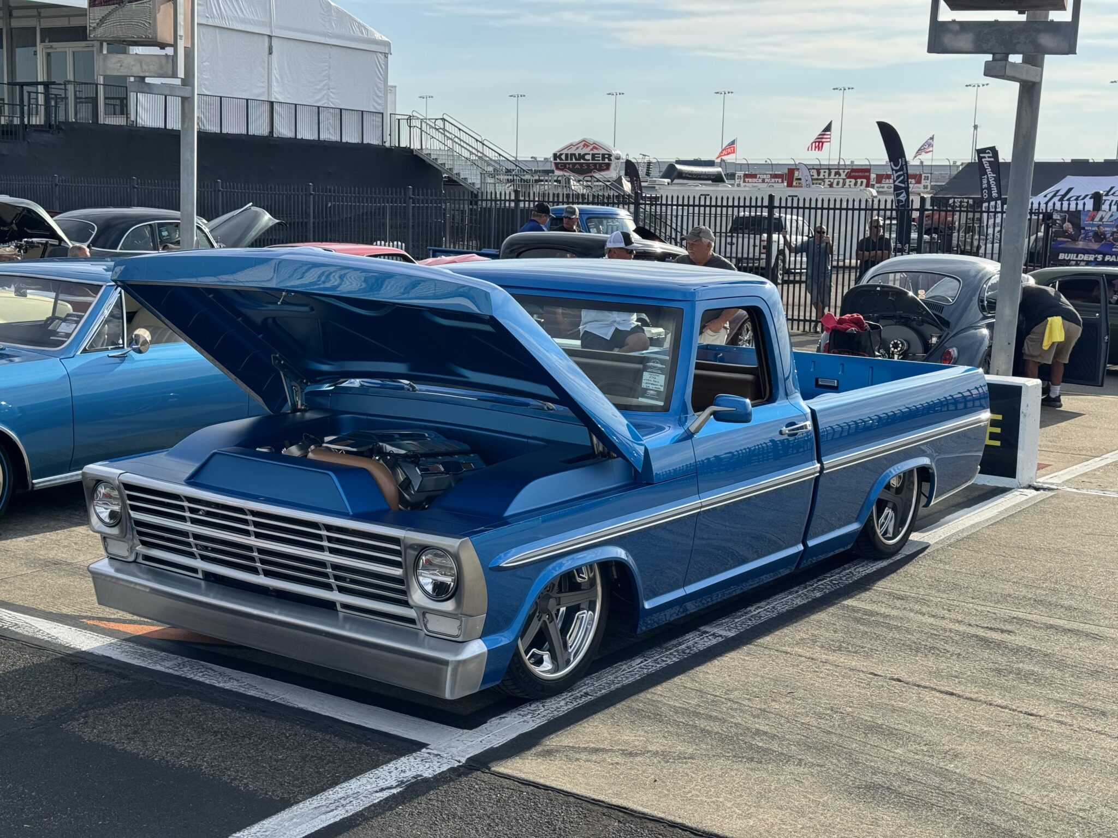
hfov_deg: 39.7
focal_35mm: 48
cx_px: 559
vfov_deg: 30.3
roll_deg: -1.1
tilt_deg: -8.0
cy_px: 419
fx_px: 1550
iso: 64
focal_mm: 6.76
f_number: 1.78
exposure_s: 1/2252
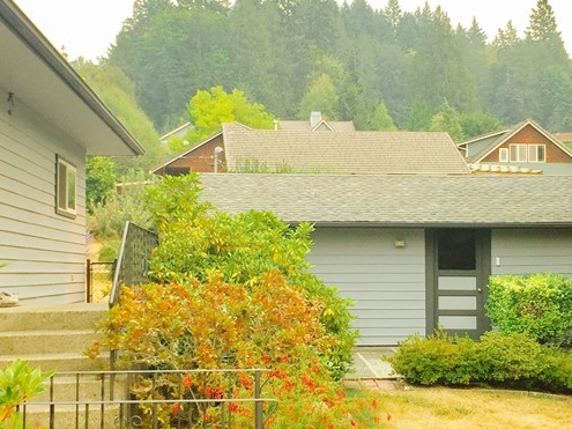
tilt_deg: +3.5
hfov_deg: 32.1
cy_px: 222
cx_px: 349
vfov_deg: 24.4
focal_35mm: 60
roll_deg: +0.2
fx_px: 991
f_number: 2.2
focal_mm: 4.15
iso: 32
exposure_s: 1/599
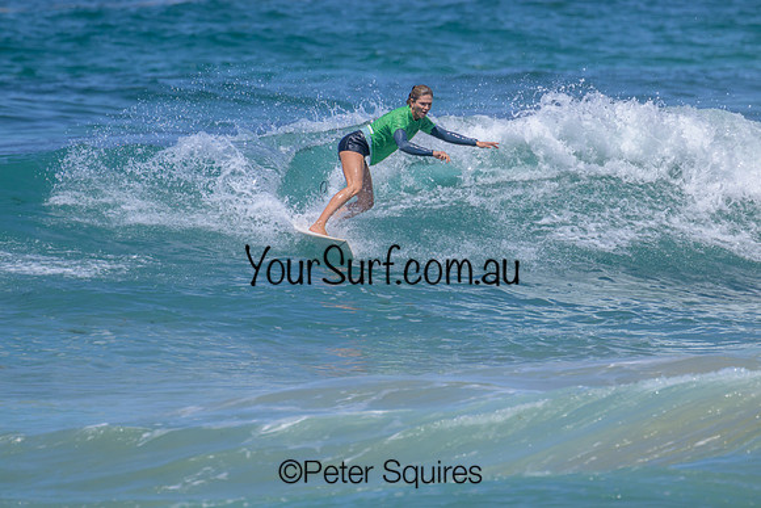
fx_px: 16914
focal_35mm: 800
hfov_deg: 2.6
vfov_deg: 1.7
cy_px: 254
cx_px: 380
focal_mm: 800
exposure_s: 1/2000
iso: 720
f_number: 11
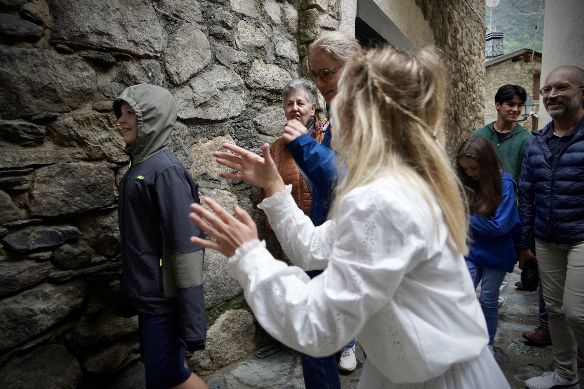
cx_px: 292
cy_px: 194
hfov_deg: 73.7
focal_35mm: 24
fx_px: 389
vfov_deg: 53.1
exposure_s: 1/160
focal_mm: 24
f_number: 4
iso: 4000
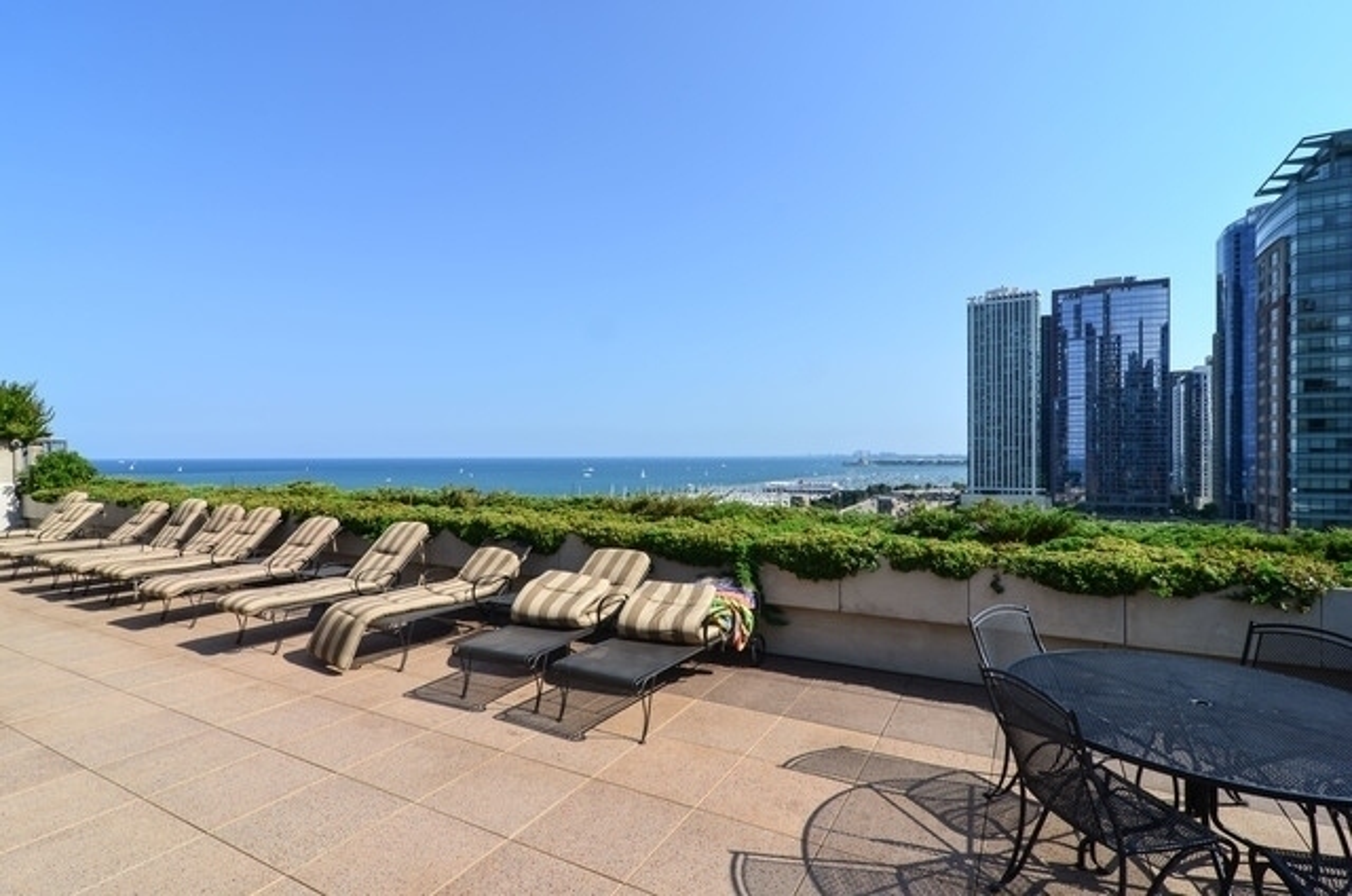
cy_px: 448
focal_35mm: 16
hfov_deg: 95.1
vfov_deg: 71.8
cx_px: 676
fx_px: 618
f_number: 10
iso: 100
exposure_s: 1/125
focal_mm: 11
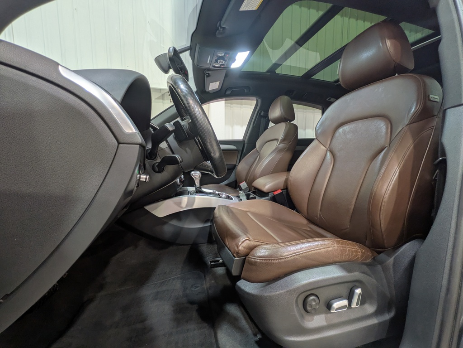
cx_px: 232
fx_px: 187
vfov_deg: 85.7
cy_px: 174
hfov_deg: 102.1
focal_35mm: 14
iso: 57
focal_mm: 1.83
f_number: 2.2
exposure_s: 1/24
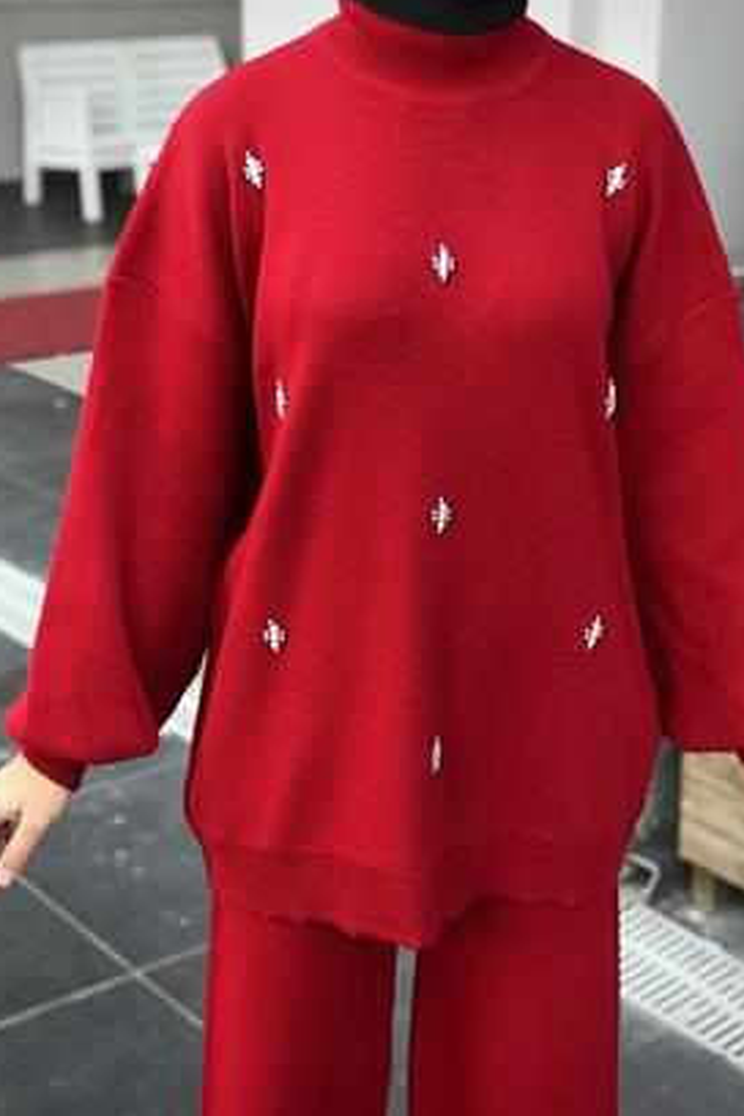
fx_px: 1860
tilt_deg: -18.0
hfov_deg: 22.6
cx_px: 408
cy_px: 557
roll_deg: -1.2
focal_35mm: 60
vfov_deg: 33.4
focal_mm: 6.6
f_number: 2.8
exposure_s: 1/60
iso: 50
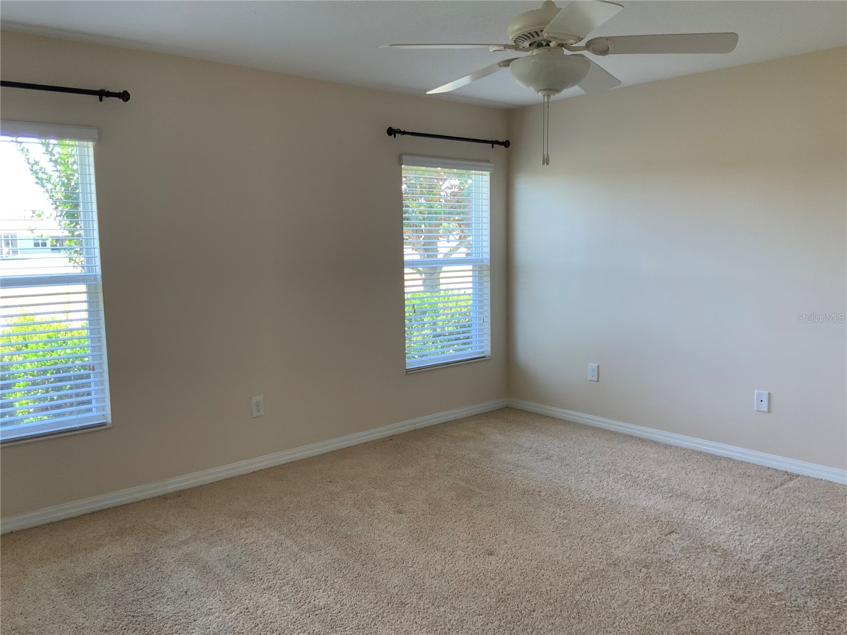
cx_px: 424
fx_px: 710
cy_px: 318
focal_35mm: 29
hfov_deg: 61.7
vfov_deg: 48.2
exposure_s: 1/120
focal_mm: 3
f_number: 1.8
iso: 64
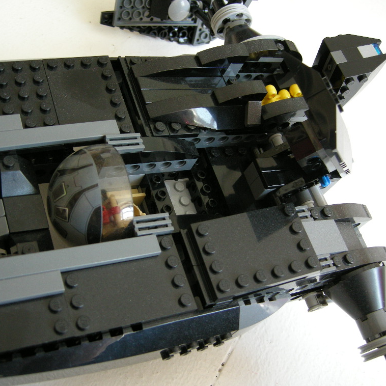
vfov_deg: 39.2
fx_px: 542
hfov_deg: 39.2
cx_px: 190
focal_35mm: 43
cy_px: 191
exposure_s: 1/54.6
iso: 172
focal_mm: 7.5
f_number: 2.7
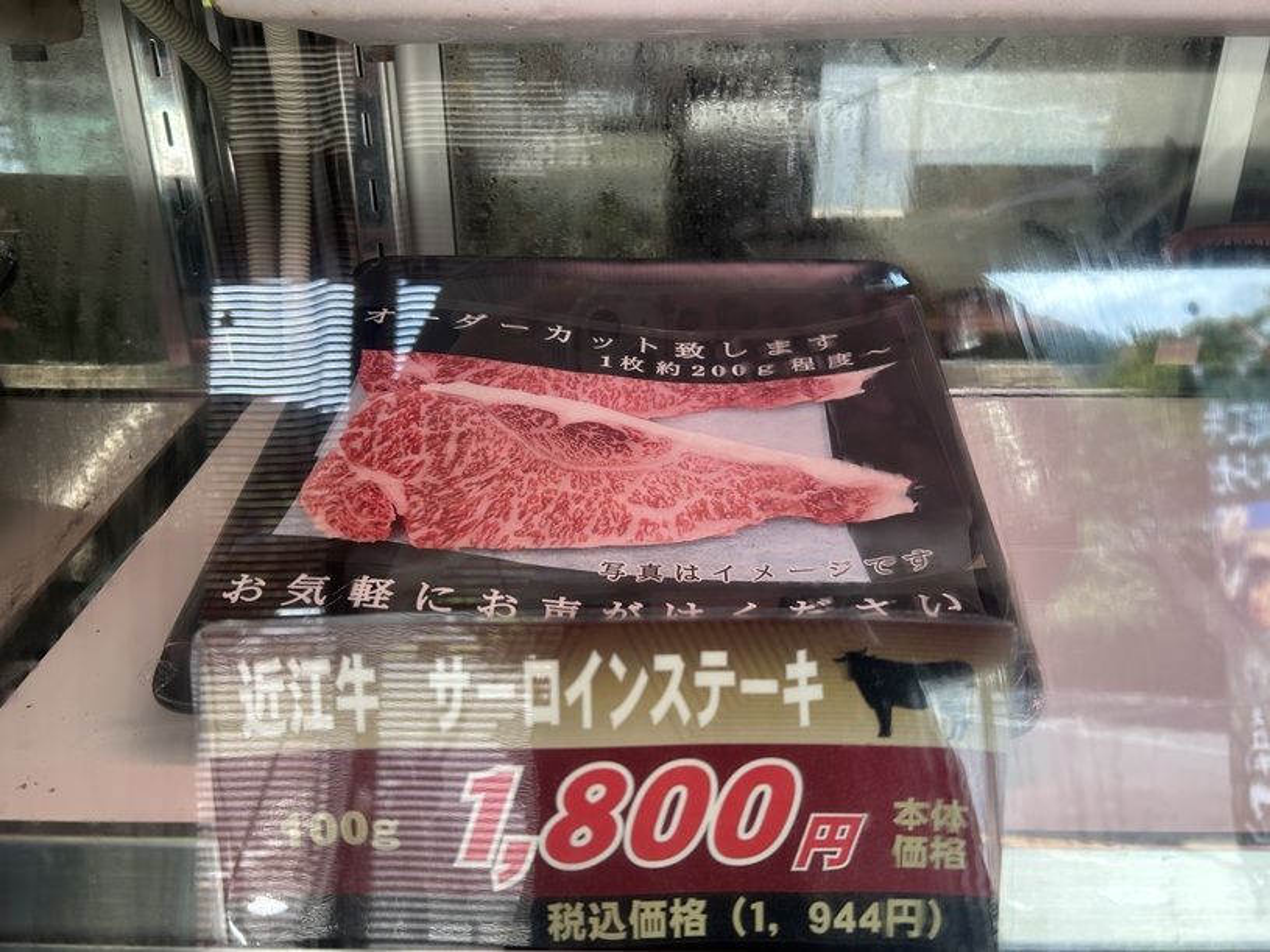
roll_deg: +0.1
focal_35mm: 26
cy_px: 476
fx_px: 954
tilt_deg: -24.1
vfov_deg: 53.1
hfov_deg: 67.3
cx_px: 635
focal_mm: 5.7
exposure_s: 1/120
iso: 64
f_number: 1.5
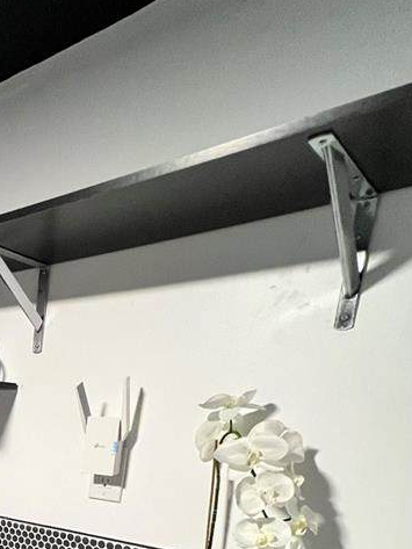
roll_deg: -2.0
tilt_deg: -11.7
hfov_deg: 33.4
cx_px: -103
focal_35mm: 33
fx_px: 523
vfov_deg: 46.7
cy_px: 543
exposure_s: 1/60
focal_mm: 1.57
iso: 400
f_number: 1.8
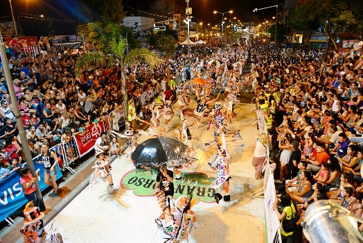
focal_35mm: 24
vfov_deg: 53.2
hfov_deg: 73.7
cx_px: 182
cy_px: 122
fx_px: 242
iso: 1600
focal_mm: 24
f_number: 3.5
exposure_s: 1/200
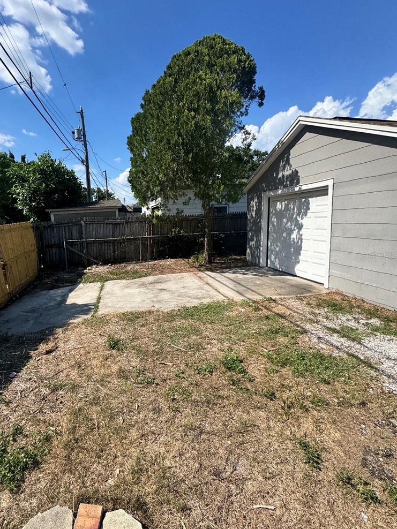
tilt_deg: -3.4
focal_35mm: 17
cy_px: 255
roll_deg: -2.6
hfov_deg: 73.9
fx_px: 260
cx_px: 159
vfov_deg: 91.0
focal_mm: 2.22
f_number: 2.2
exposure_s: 1/1600
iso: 40
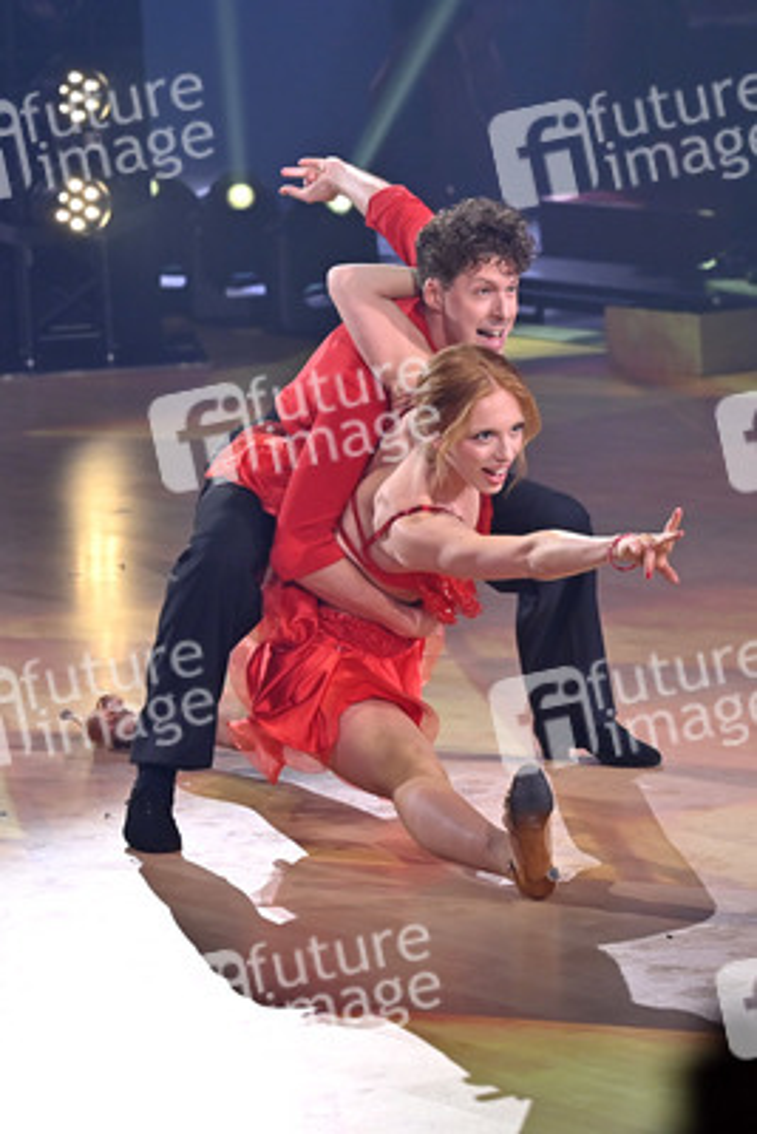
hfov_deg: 12.5
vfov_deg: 18.6
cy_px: 567
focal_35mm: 110
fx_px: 3466
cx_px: 378
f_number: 4.5
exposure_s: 1/400
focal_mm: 110
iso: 1250
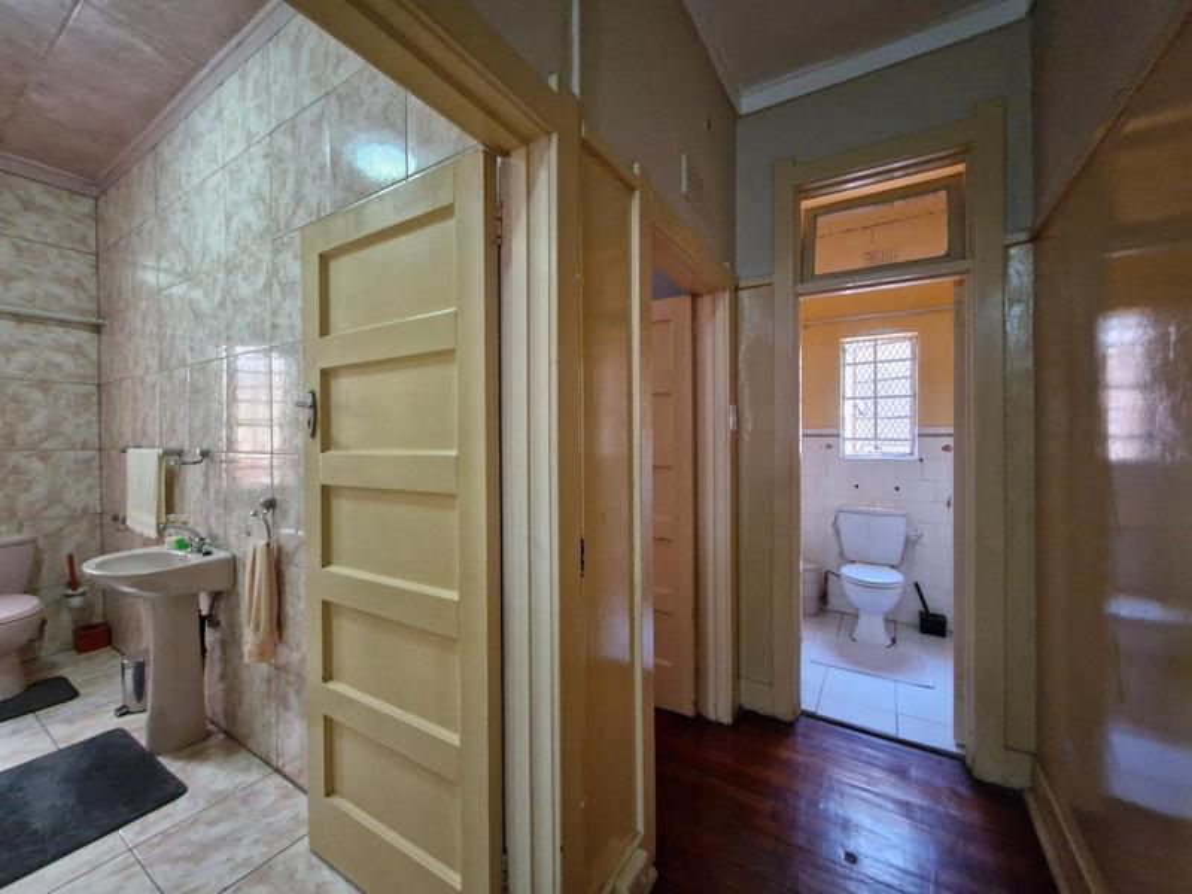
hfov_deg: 106.2
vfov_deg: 89.9
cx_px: 596
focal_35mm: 13
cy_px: 447
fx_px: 448
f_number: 2.2
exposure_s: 1/33
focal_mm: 1.74
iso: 640
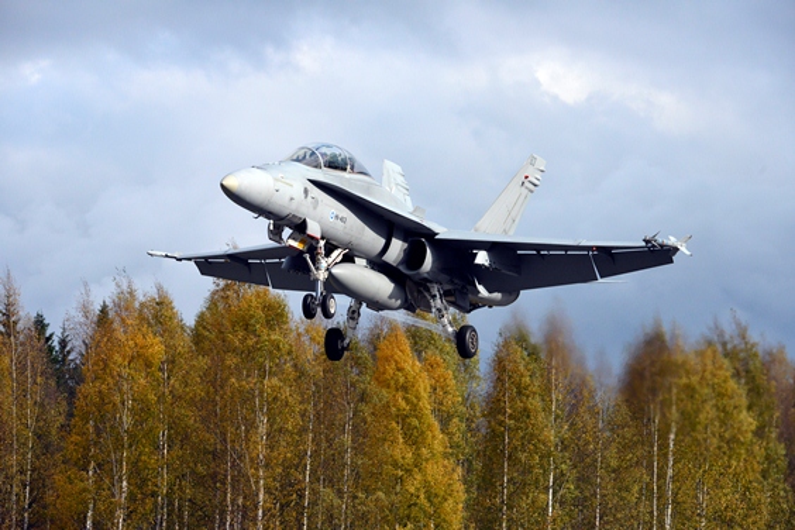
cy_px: 265
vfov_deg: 6.9
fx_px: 4416
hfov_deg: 10.3
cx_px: 398
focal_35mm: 200
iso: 3200
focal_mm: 200
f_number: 8
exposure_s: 1/4000
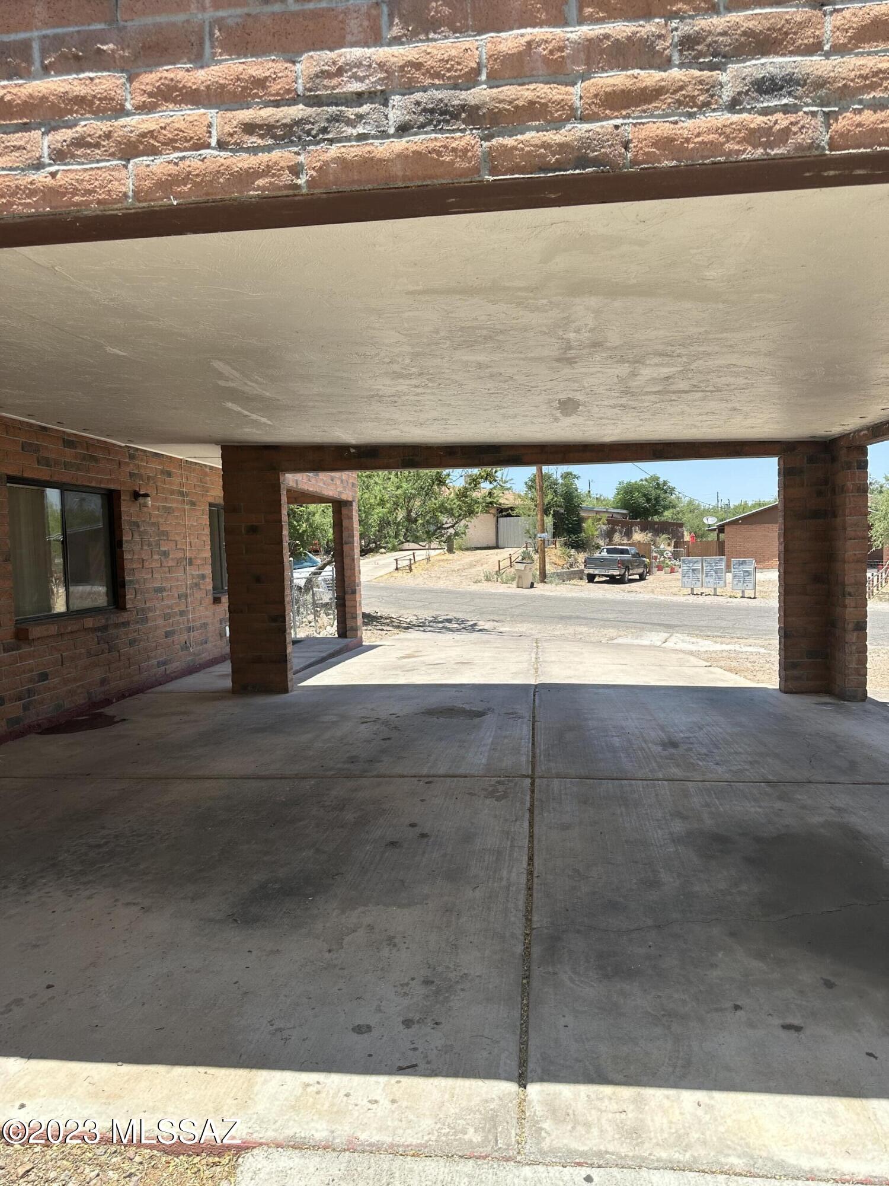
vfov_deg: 71.6
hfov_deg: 56.8
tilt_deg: -3.2
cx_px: 444
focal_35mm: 24
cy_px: 593
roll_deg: +1.9
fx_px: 822
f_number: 1.78
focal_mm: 6.86
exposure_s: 1/2353
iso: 80
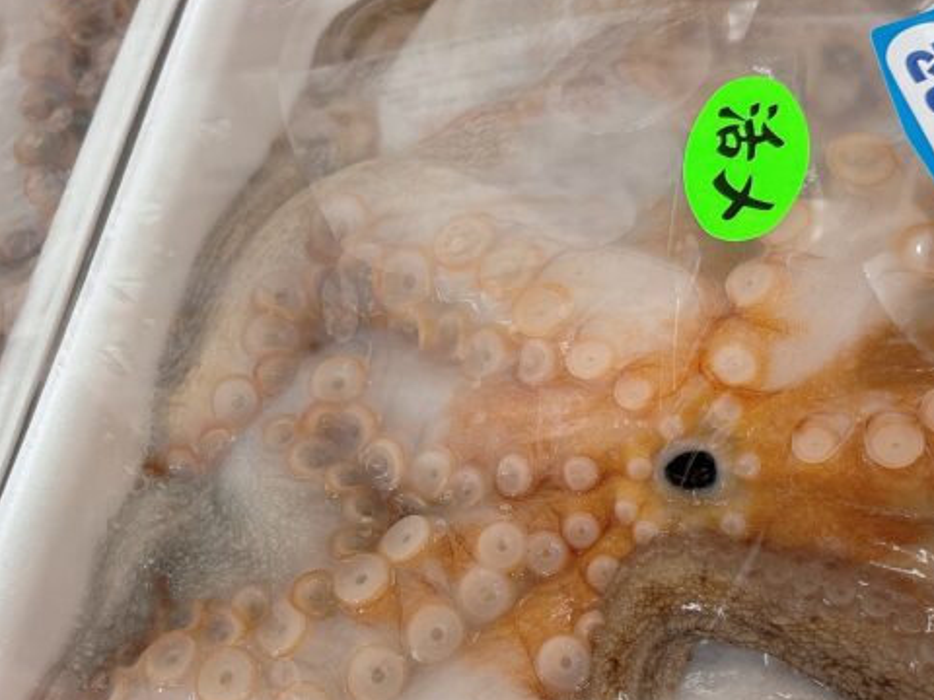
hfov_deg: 36.7
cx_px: 387
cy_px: 490
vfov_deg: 27.8
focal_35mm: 52
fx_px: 1403
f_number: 1.6
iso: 64
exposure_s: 1/60
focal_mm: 5.96
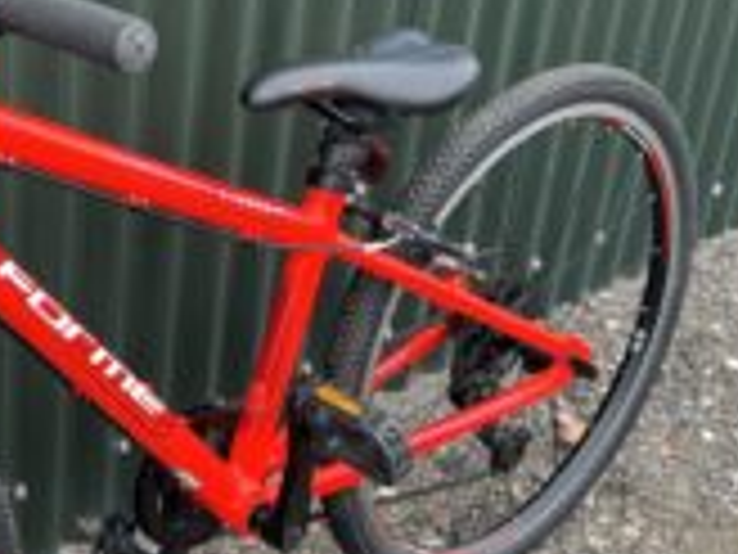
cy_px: 351
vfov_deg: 19.3
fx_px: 1620
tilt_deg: -29.5
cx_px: 86
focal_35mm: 76
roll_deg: -1.4
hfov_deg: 25.0
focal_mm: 5.1
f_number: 1.6
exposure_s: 1/314
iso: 50
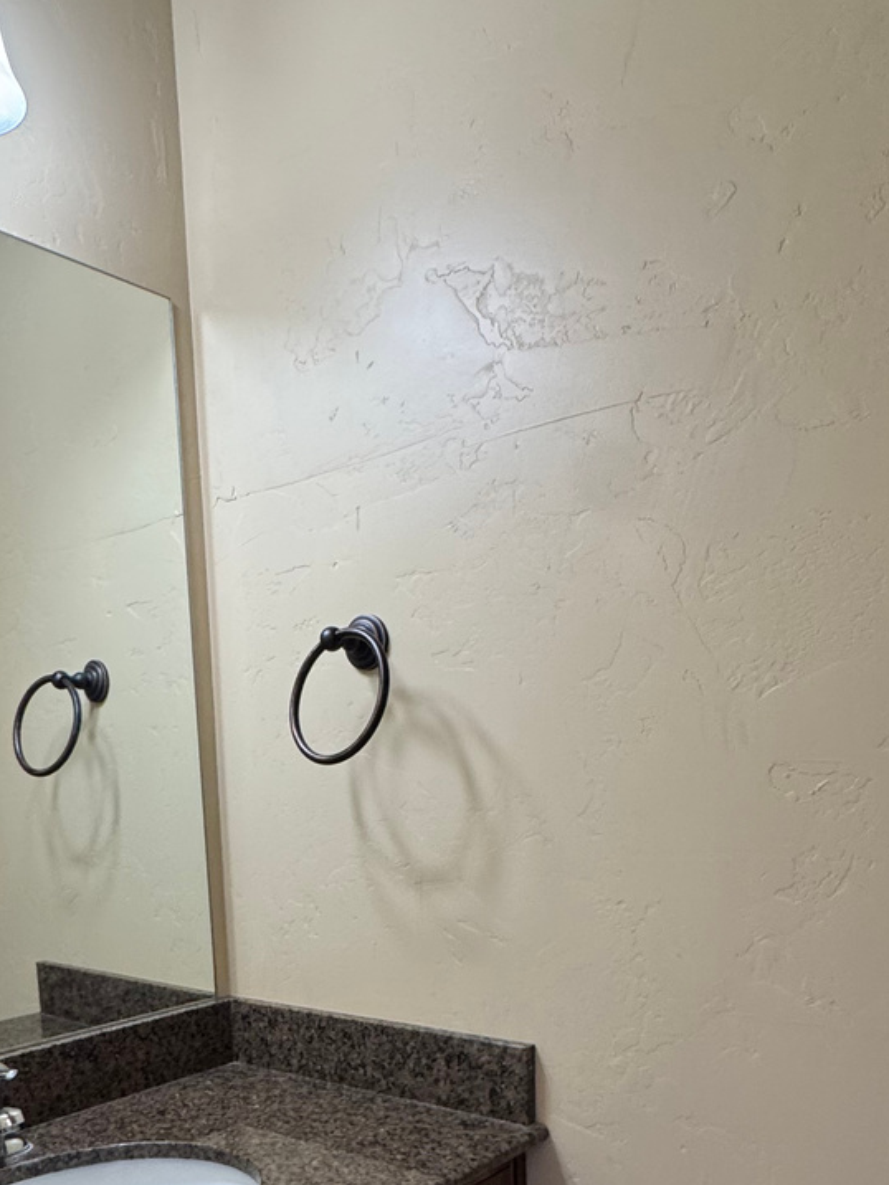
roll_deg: +2.3
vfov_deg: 55.4
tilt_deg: -10.9
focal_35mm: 30
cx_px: 368
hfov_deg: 46.6
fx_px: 1027
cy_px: 962
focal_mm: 2.22
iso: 200
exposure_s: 1/60
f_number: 2.2
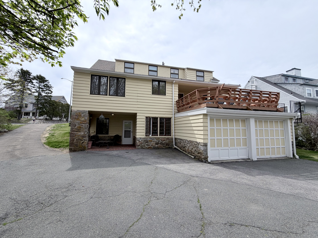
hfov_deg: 102.1
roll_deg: -0.2
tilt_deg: +4.6
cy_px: 119
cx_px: 159
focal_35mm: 14
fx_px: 129
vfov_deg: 85.7
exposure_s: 1/1235
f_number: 2.2
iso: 20
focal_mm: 2.22
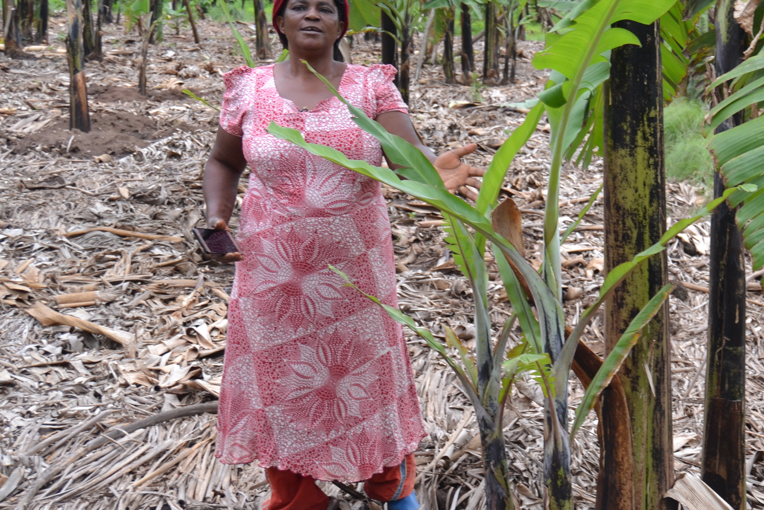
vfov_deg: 19.4
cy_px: 184
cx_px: 632
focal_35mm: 70
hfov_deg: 28.1
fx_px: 1486
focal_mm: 26
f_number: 5
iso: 400
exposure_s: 1/100
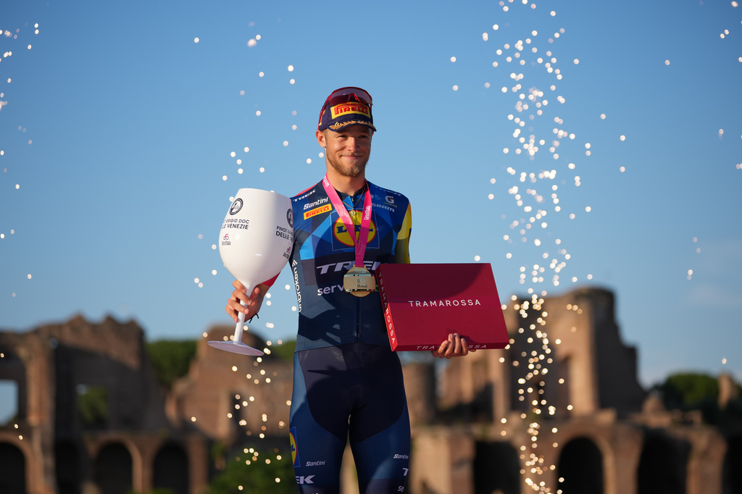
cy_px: 247
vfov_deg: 12.7
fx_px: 2225
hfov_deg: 18.9
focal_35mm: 108
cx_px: 371
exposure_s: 1/6400
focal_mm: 108
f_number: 2.8
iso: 500
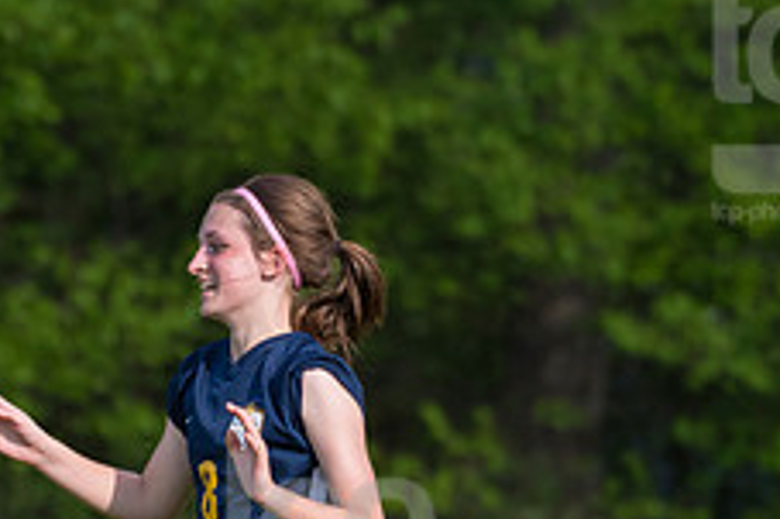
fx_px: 24053
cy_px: 574
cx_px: 330
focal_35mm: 1111
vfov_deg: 1.2
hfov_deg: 1.9
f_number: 5.6
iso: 400
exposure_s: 1/2000
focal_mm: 290
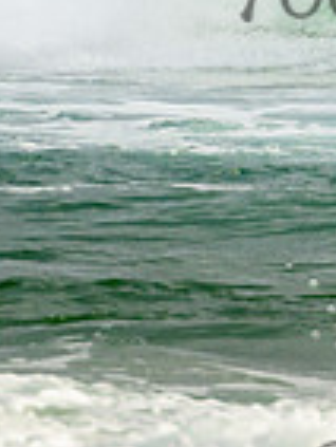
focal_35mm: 2171
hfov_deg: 0.7
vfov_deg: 0.9
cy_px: -97
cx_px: 639
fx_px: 28055
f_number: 5.6
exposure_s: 1/2000
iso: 720
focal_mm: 400
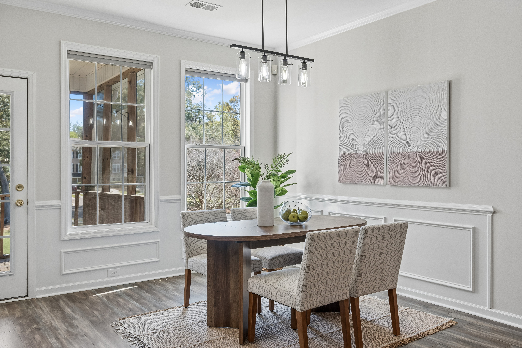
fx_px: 420
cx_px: 261
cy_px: 174
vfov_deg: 45.0
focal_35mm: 29
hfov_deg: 63.7
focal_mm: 29
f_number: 7.1
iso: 400
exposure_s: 1/40
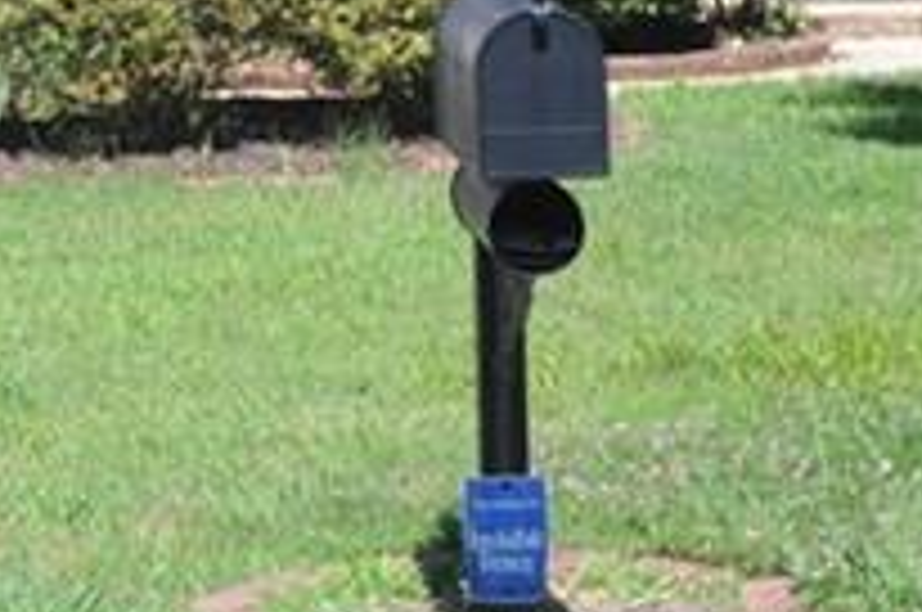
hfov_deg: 11.3
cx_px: 27
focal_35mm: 180
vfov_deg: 7.2
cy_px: -749
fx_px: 4603
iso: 200
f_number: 5.6
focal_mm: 24
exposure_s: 1/640
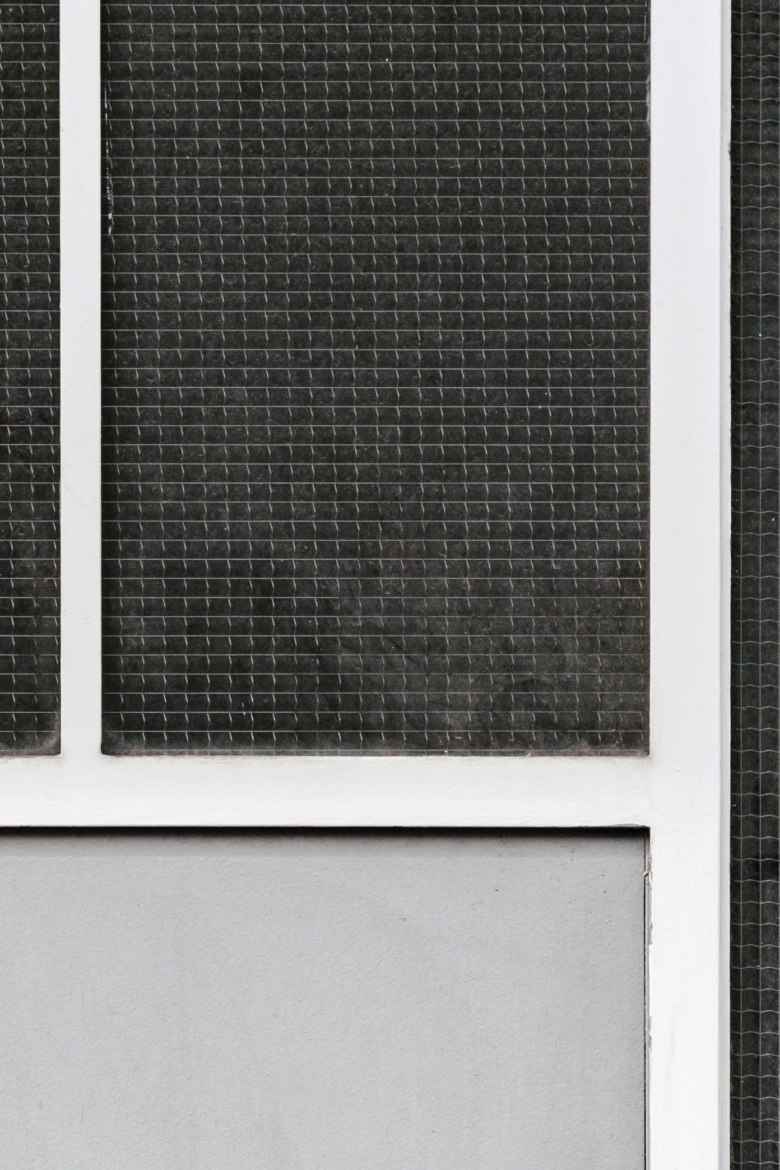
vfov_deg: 4.9
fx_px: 13584
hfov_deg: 3.3
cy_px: 1348
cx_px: 78
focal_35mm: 418
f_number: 5.6
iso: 400
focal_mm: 98.2
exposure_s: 1/900
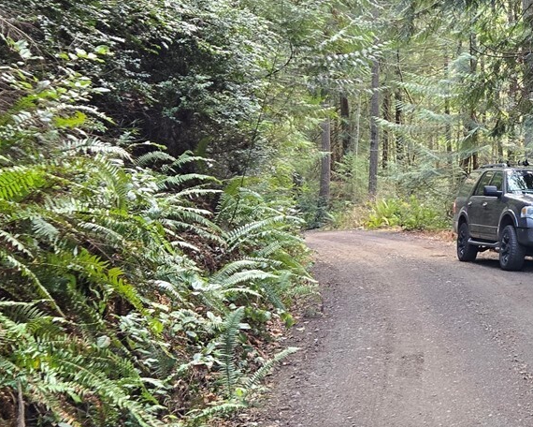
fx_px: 994
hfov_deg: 28.6
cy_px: 171
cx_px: 497
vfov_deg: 24.2
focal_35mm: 63
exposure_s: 1/180
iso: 200
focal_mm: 5.4
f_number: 1.8
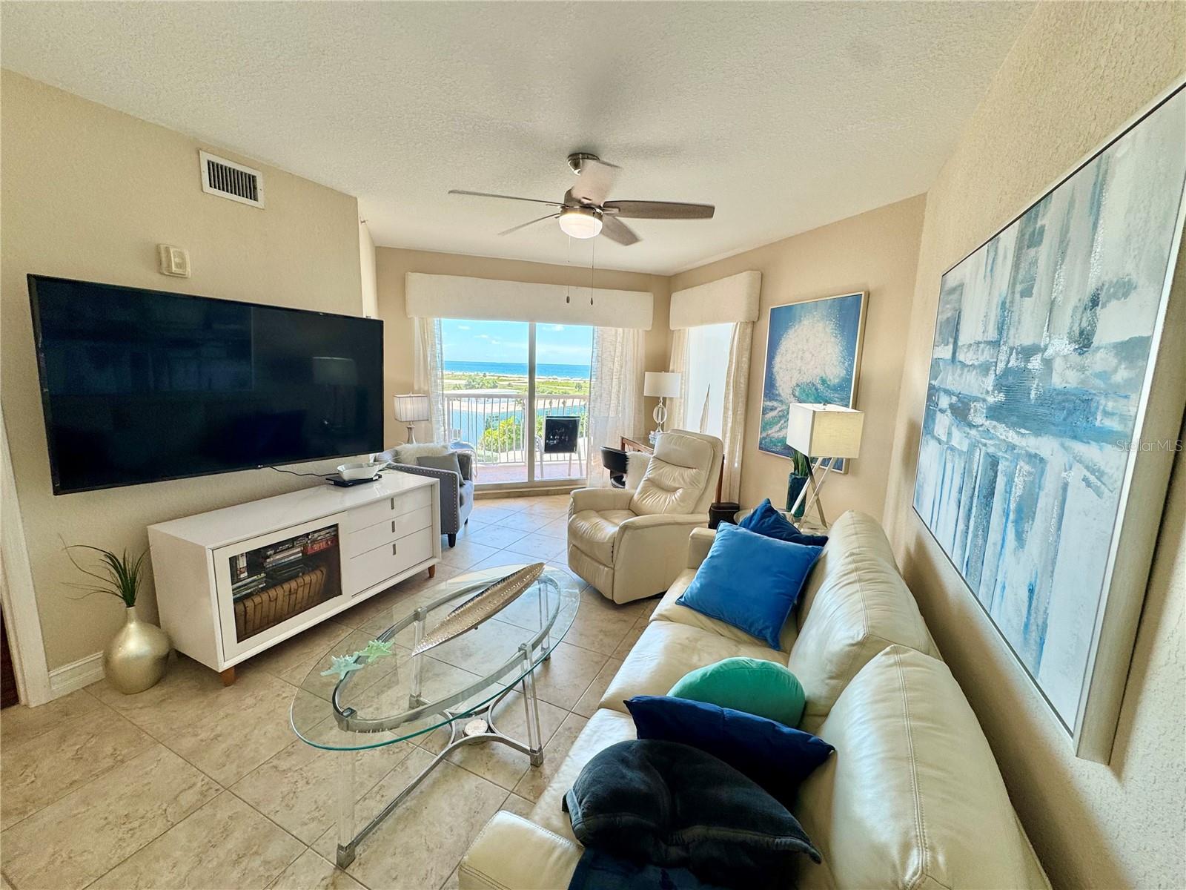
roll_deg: -2.1
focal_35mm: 14
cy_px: 445
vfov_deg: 85.7
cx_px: 593
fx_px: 480
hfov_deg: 102.1
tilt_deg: -9.8
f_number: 2.2
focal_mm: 2.22
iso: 40
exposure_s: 1/120
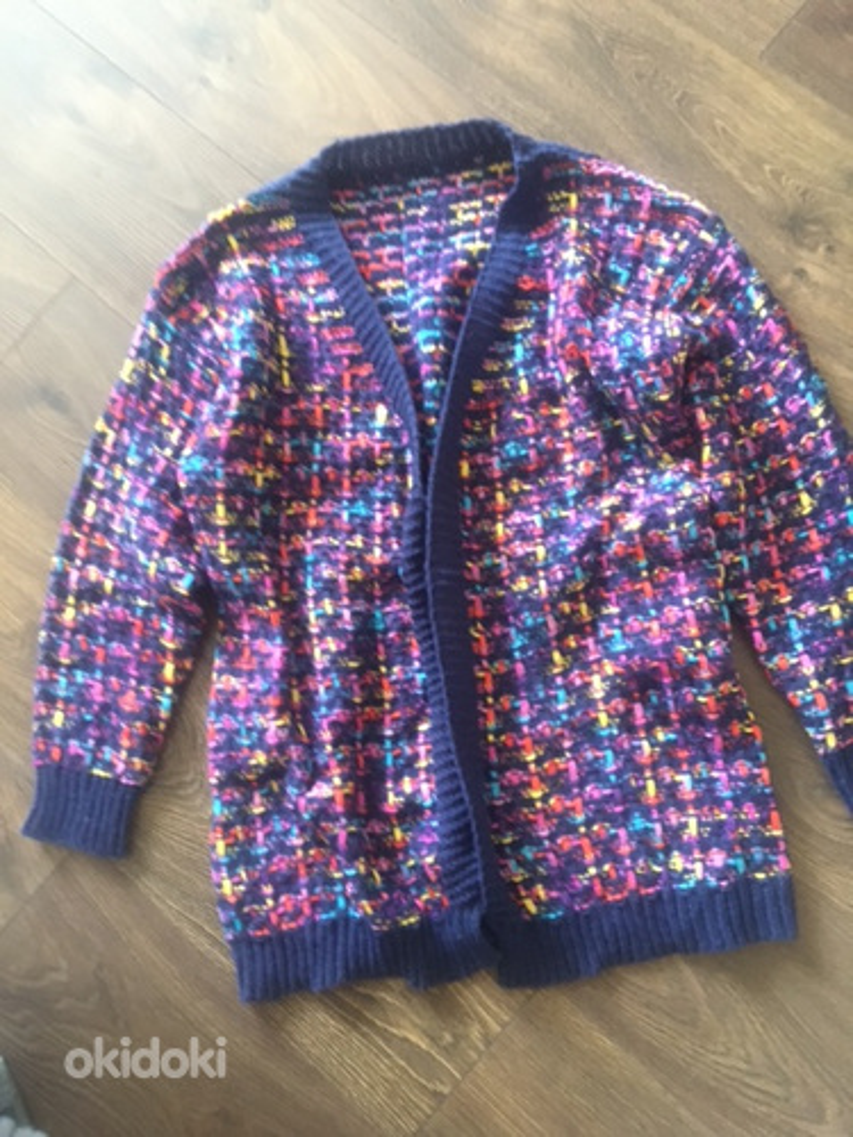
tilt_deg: -81.1
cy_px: 568
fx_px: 953
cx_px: 426
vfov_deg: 61.7
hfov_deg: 48.2
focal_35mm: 29
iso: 250
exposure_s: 1/17
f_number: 2.2
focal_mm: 4.15
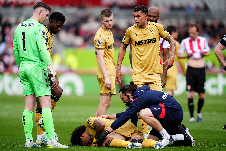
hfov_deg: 5.2
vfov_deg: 3.4
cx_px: 113
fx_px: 2511
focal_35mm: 400
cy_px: 76
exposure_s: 1/4000
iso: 500
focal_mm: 400
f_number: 2.8
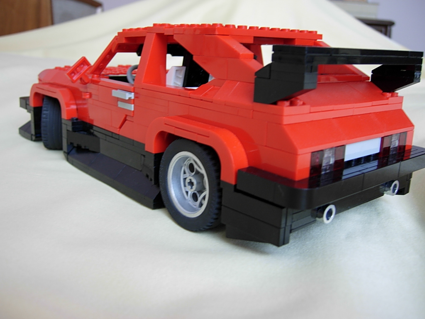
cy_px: 160
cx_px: 212
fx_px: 442
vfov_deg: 39.7
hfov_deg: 51.4
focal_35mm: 36
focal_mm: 7.5
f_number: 2.7
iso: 50
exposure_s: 1/9.5
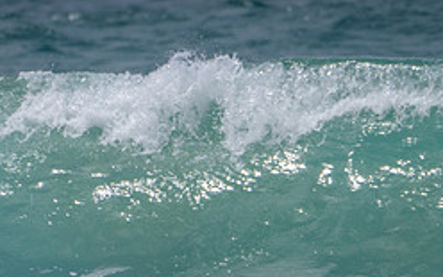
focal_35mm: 1466
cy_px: 278
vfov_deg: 0.9
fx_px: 17699
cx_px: 490
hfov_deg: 1.4
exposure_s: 1/2000
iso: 80
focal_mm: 500
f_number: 5.6
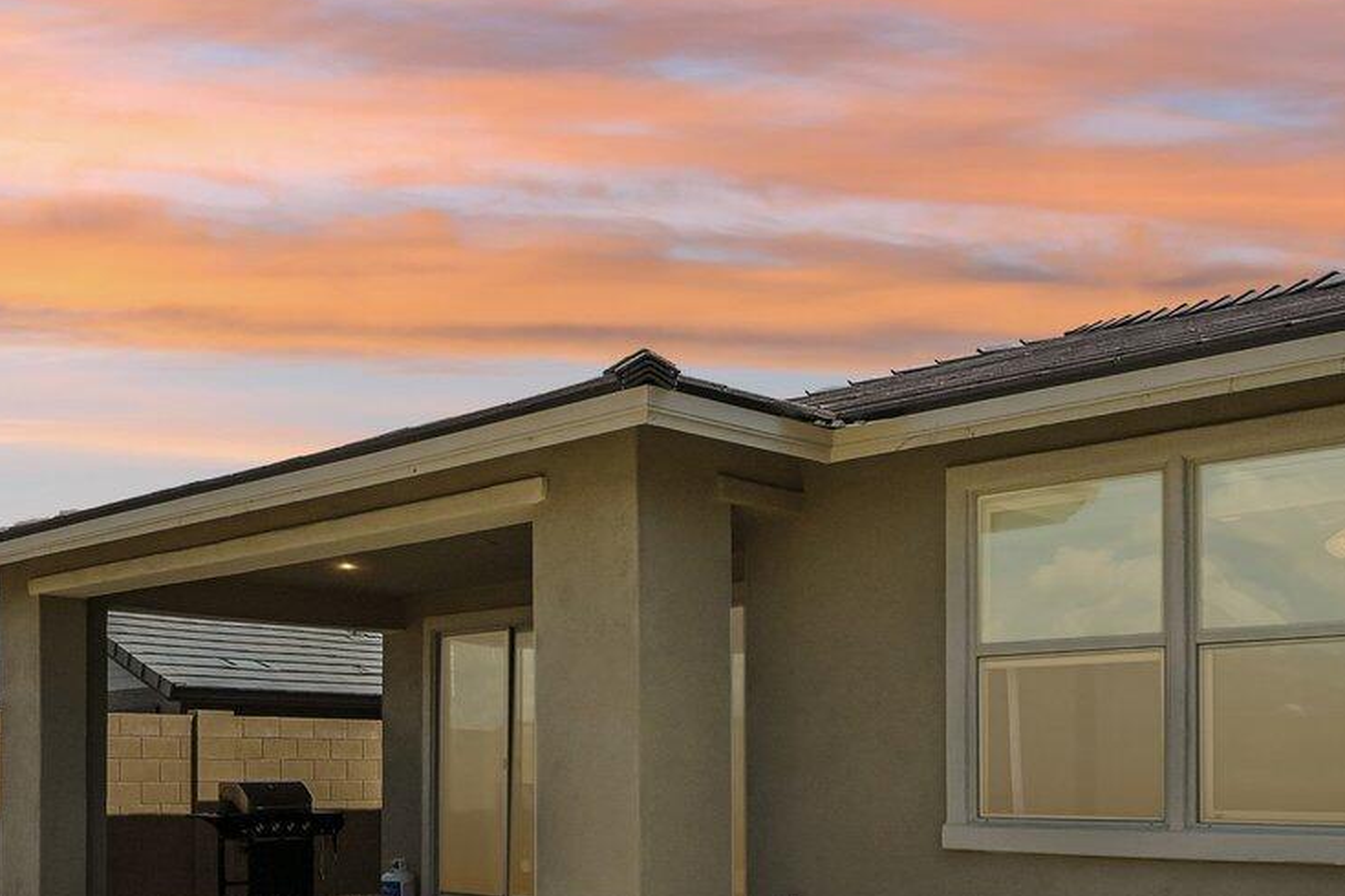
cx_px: 567
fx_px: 1457
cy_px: 782
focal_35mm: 39
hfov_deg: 49.4
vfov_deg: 32.7
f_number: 8
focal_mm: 14
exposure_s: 1/2000
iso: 640
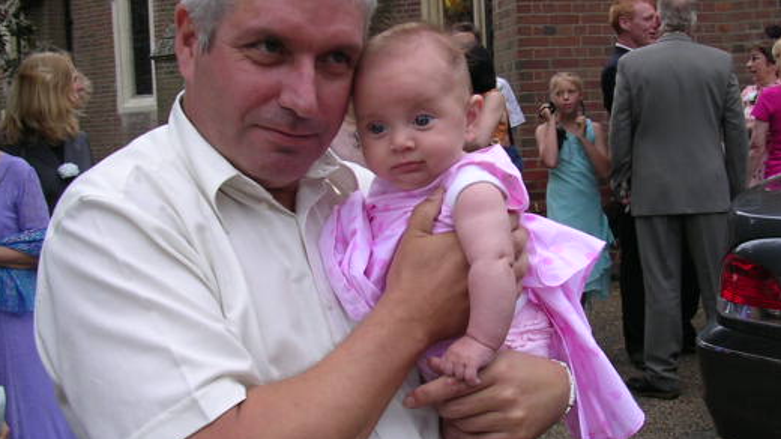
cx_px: 475
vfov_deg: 23.5
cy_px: 216
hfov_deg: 40.4
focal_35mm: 51
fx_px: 1056
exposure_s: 1/116
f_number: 2.8
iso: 100
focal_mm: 5.8
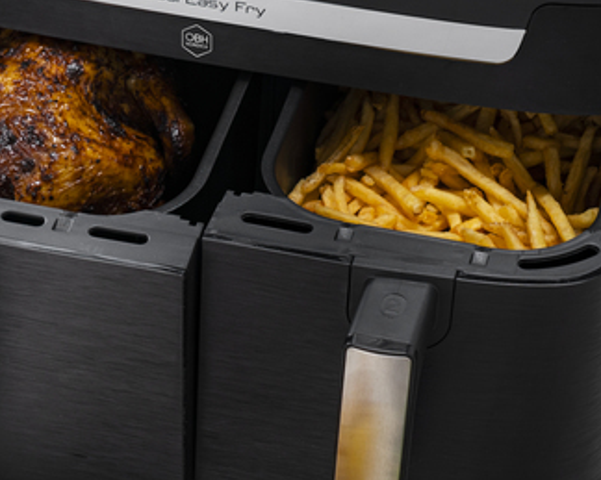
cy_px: 297
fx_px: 2667
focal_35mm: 150
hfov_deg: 12.6
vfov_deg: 10.3
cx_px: -63
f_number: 7.1
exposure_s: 1/160
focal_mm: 54
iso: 100
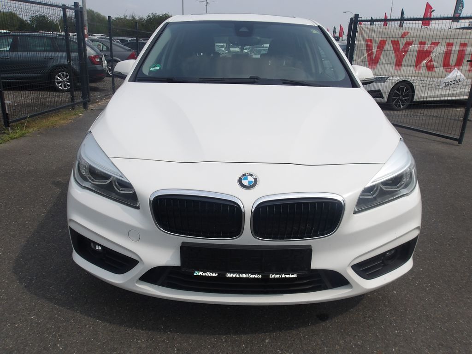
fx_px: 368
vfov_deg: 51.4
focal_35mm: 27
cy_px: 177
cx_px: 236
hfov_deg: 65.3
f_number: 10.4
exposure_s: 1/195
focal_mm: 4.9
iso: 100
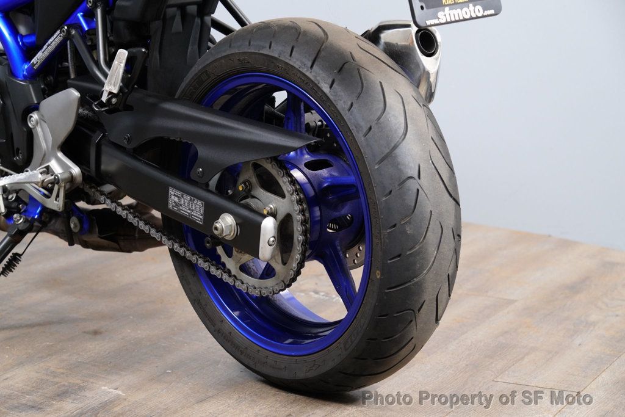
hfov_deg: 21.0
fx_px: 1684
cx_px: 312
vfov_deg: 14.1
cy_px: 208
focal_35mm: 97
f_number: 7.1
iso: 5000
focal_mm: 97
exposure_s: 1/100
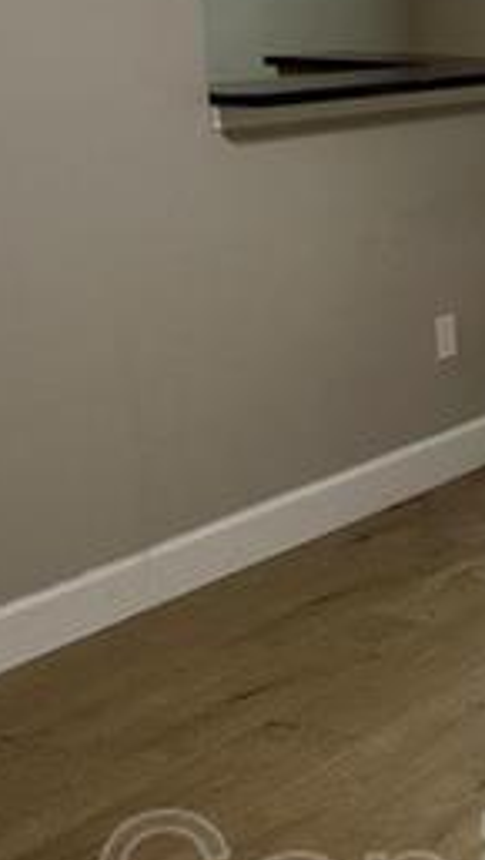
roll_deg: -0.2
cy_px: 378
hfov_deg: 14.0
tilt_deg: -11.2
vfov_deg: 27.1
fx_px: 1779
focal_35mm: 78
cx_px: 836
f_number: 1.78
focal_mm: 6.86
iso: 125
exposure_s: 1/60
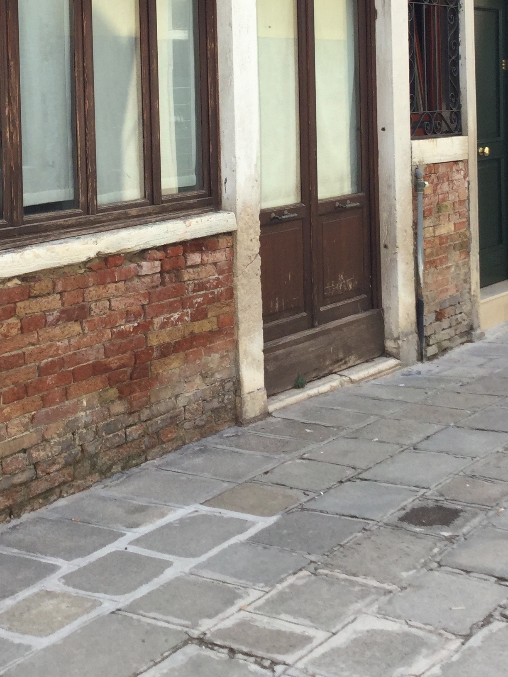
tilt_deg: -1.3
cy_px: 87
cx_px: 189
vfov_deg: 30.1
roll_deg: +0.3
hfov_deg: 23.6
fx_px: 1213
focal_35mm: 62
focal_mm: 3.3
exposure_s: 1/362
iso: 25
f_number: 2.4
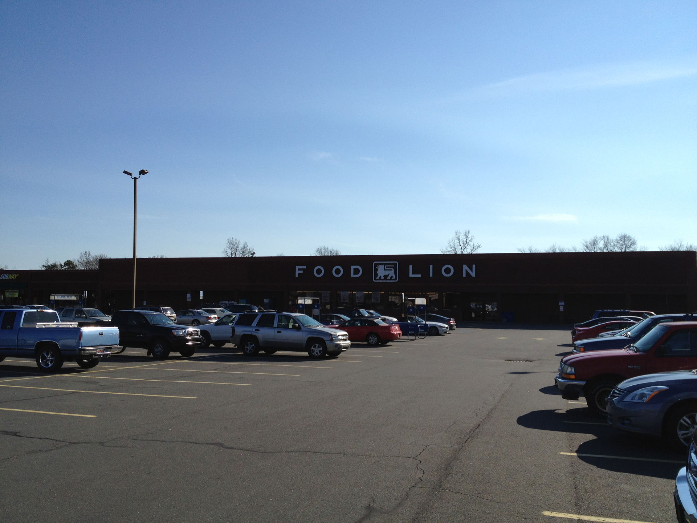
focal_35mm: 35
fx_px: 705
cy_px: 262
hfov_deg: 52.6
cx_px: 348
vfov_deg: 40.7
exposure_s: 1/2762
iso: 64
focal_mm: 4.28
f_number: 2.4
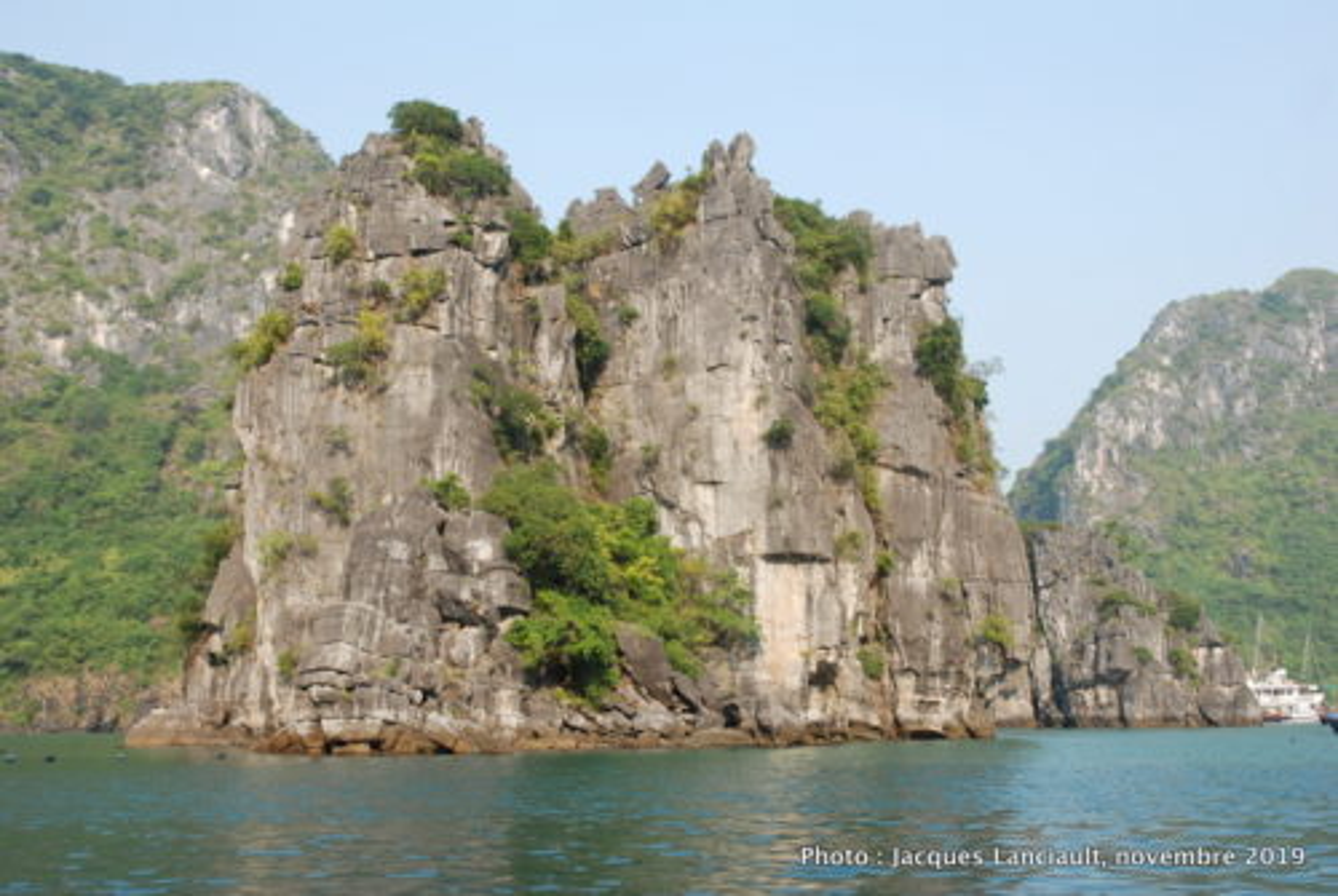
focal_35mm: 44
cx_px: 669
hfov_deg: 44.9
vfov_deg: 30.9
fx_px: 1619
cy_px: 448
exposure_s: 1/60
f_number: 11
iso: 100
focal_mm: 29
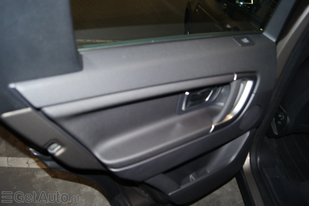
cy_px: 103
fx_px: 232
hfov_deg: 67.4
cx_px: 154
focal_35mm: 27
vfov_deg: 47.9
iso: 400
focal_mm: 18
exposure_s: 1/60
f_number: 4
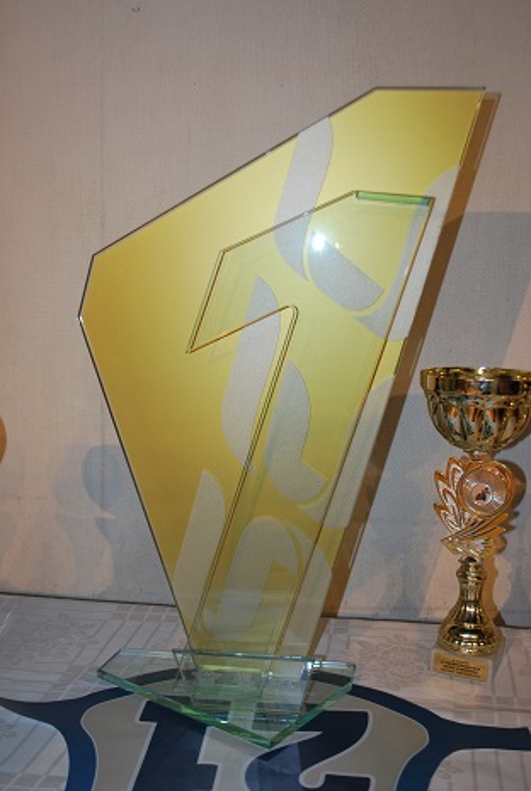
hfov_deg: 32.0
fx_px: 925
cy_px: 396
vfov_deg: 46.3
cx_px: 266
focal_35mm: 42
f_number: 4.5
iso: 200
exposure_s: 1/60
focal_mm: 28
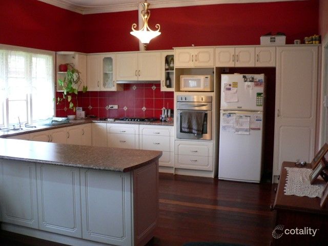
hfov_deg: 51.4
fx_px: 341
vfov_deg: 39.7
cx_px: 164
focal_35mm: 36
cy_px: 123
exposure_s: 1/13
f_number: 2.8
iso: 200
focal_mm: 6
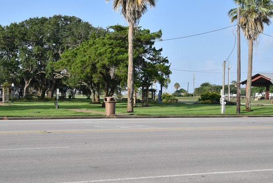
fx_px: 394
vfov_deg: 26.0
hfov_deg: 36.7
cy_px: 99
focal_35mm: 52
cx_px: 49
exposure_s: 1/750
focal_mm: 30
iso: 400
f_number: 8
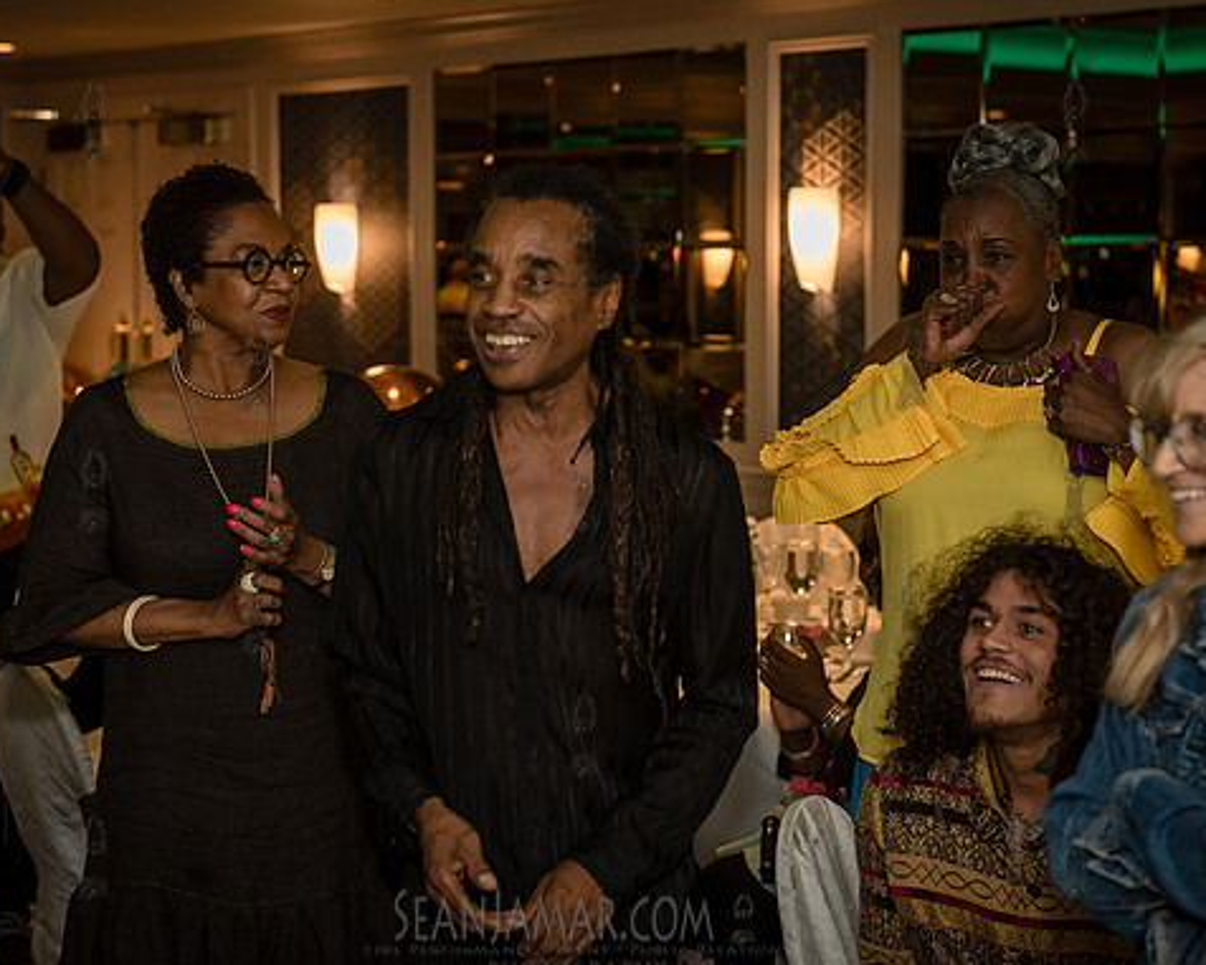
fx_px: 2856
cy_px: 488
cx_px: 583
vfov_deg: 19.2
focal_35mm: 80
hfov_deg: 23.8
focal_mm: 70
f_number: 3.5
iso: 1600
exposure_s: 1/200
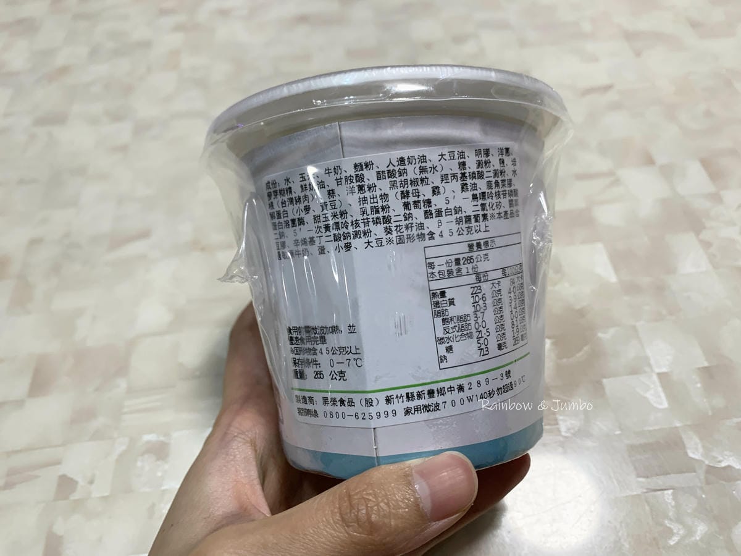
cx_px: 370
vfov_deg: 53.1
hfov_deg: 67.3
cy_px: 278
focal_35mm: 26
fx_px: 557
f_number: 1.8
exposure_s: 1/60
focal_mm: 4.25
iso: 80
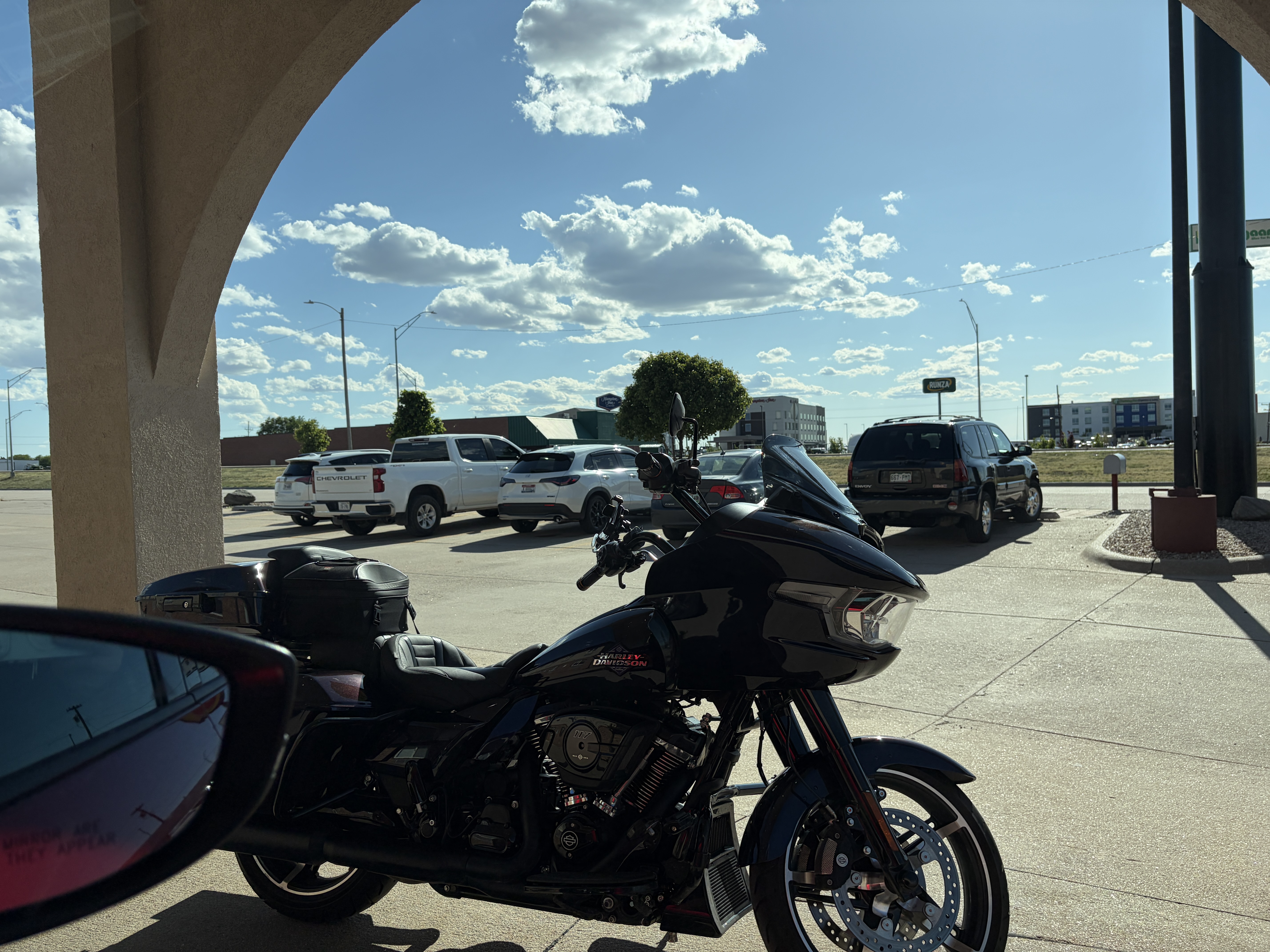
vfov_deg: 53.1
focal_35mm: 26
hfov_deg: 67.3
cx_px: 635
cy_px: 476
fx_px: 954
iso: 50
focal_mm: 5.96
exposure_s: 1/4950
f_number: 1.6
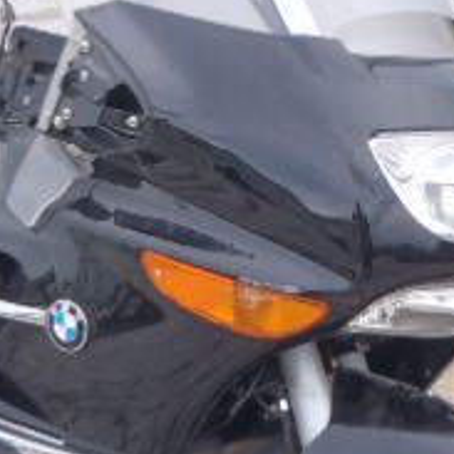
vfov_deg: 15.7
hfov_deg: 15.7
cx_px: 194
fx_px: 1647
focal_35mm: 111
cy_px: 303
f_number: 5
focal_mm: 6.53
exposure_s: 1/100
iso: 80
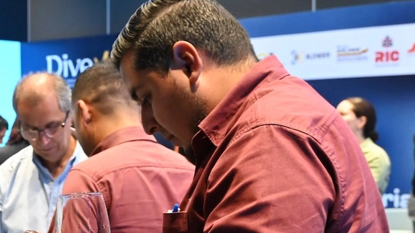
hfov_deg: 25.2
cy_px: 169
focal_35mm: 82
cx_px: 48
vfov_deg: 14.7
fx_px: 902
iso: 3600
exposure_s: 1/60
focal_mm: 29
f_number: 4.8
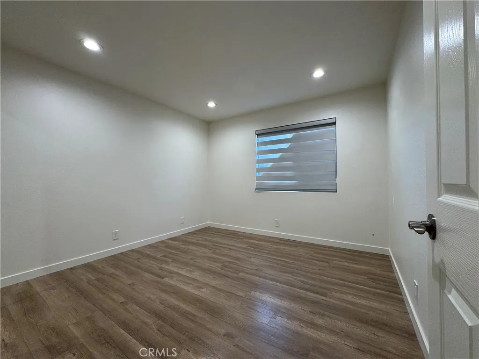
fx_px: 194
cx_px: 240
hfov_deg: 102.1
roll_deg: +0.2
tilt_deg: +0.5
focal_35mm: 14
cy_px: 180
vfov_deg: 85.7
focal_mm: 2.22
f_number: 2.2
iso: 160
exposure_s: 1/120
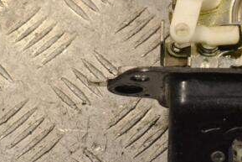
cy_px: 47
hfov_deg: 14.8
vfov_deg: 10.0
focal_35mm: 137
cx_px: 213
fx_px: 921
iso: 3200
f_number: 10
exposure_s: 1/400
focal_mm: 44
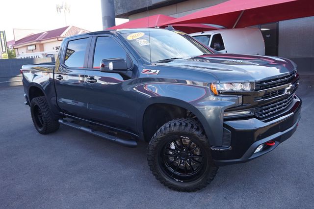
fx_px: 262
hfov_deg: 62.0
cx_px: 157
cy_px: 104
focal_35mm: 30
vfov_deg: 43.6
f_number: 4.5
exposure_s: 1/60
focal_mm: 20
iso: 100
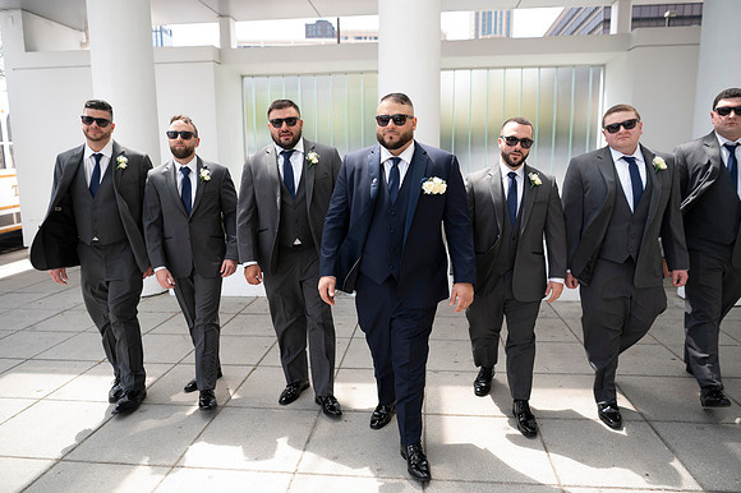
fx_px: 494
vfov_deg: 53.1
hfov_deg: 73.8
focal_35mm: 24
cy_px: 246
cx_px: 370
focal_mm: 24
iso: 50
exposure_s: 1/250
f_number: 2.8
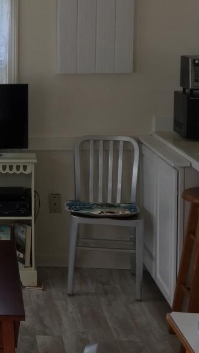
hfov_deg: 14.3
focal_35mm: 78
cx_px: -112
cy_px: 110
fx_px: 732
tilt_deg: -5.8
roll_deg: +0.6
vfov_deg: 27.0
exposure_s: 1/121
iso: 32
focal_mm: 4.15
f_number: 2.2
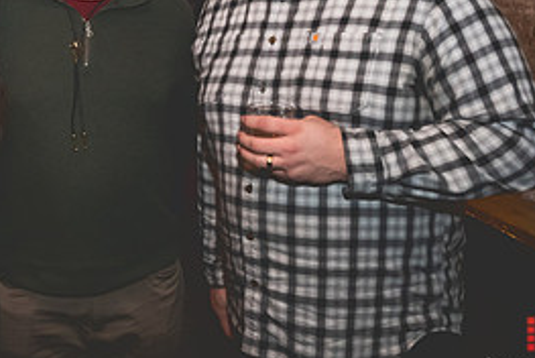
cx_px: 84
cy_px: 28
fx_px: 833
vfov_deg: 23.5
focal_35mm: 56
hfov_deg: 34.2
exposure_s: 1/125
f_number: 3.2
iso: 3200
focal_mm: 25
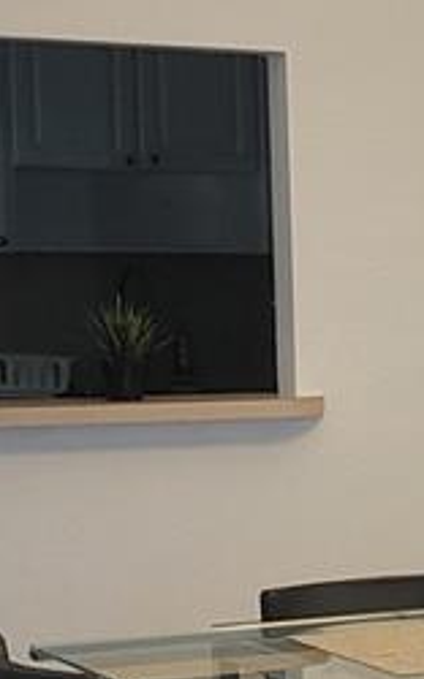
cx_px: 677
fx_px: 2258
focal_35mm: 122
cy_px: 606
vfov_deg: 16.9
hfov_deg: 10.3
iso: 100
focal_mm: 6.7
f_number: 1.8
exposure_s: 1/30
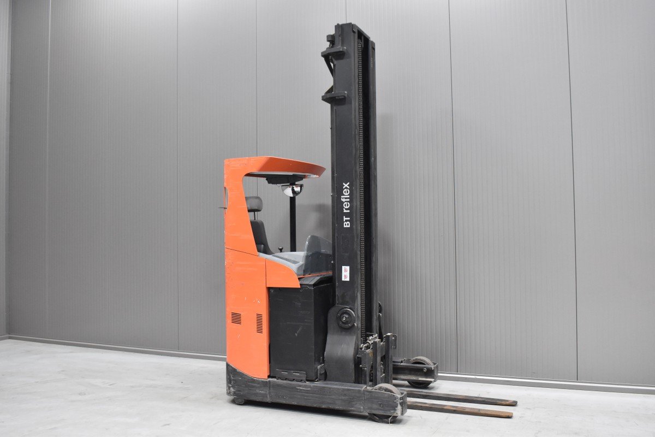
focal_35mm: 32
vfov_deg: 41.7
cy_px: 218
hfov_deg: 59.5
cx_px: 328
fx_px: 573
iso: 1600
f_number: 5
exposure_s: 1/30
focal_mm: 21
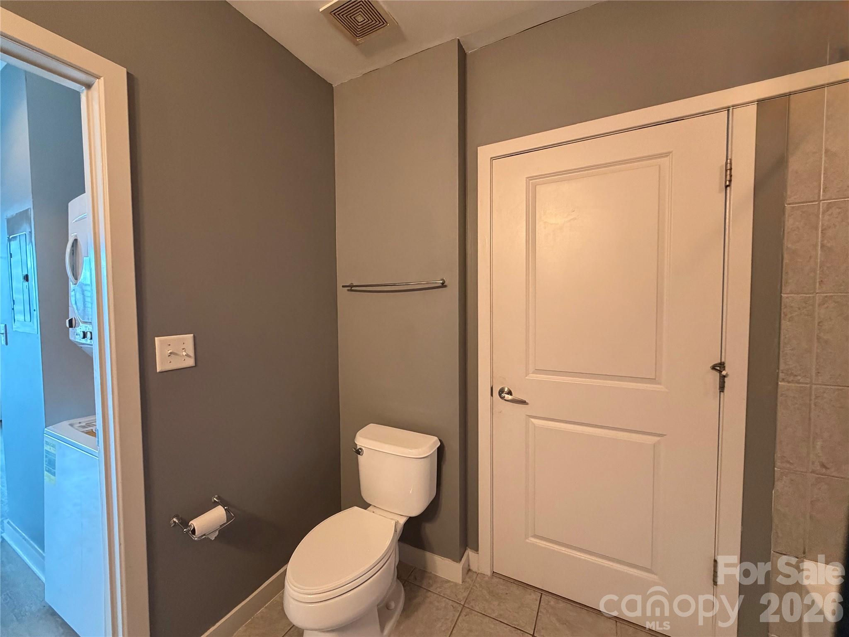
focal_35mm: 14
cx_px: 424
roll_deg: +0.8
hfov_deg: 102.1
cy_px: 318
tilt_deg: -2.2
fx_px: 343
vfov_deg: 85.7
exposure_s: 1/60
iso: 500
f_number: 2.2
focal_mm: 2.22
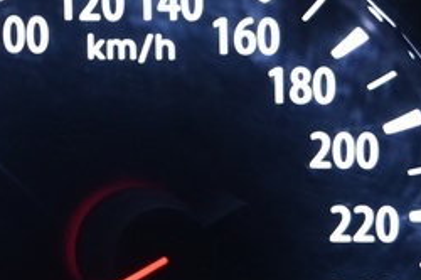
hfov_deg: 8.5
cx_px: -578
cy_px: -20
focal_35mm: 221
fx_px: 2581
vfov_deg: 6.2
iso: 1000
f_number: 4
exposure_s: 1/30
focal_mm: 34
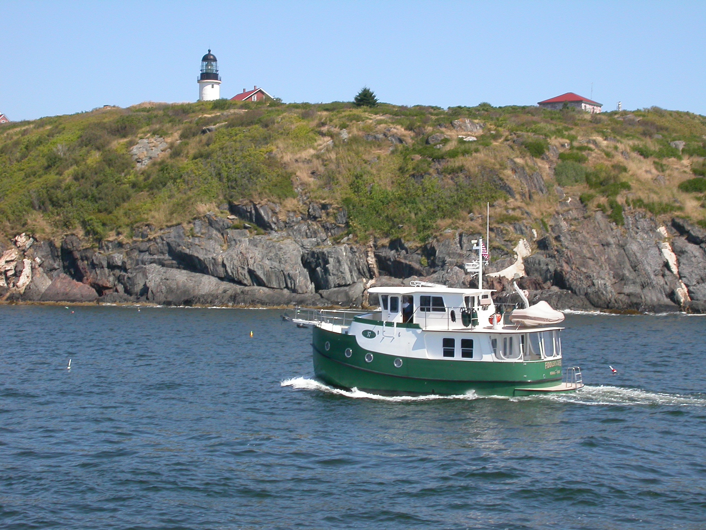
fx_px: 1632
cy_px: 265
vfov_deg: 18.4
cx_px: 353
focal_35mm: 80
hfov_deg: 24.4
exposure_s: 1/306
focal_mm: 16.7
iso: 100
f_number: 7.2
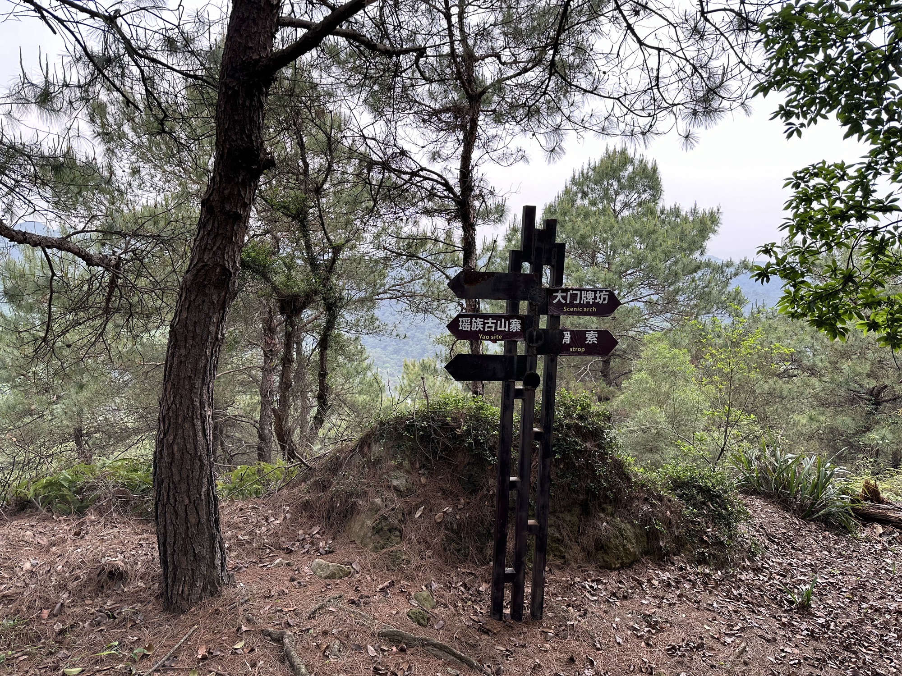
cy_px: 338
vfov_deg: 56.8
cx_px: 451
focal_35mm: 24
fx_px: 625
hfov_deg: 71.6
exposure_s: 1/225
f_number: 1.78
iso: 64
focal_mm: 6.86
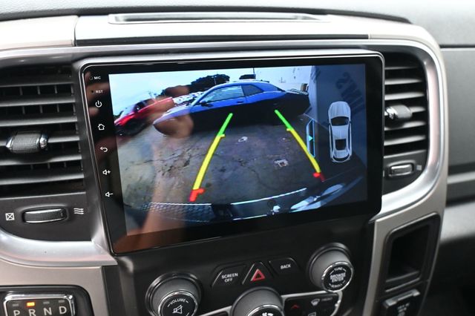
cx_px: 238
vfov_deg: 44.6
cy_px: 158
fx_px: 386
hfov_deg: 63.2
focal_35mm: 29
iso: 1100
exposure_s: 1/125
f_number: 3.8
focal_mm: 19.5
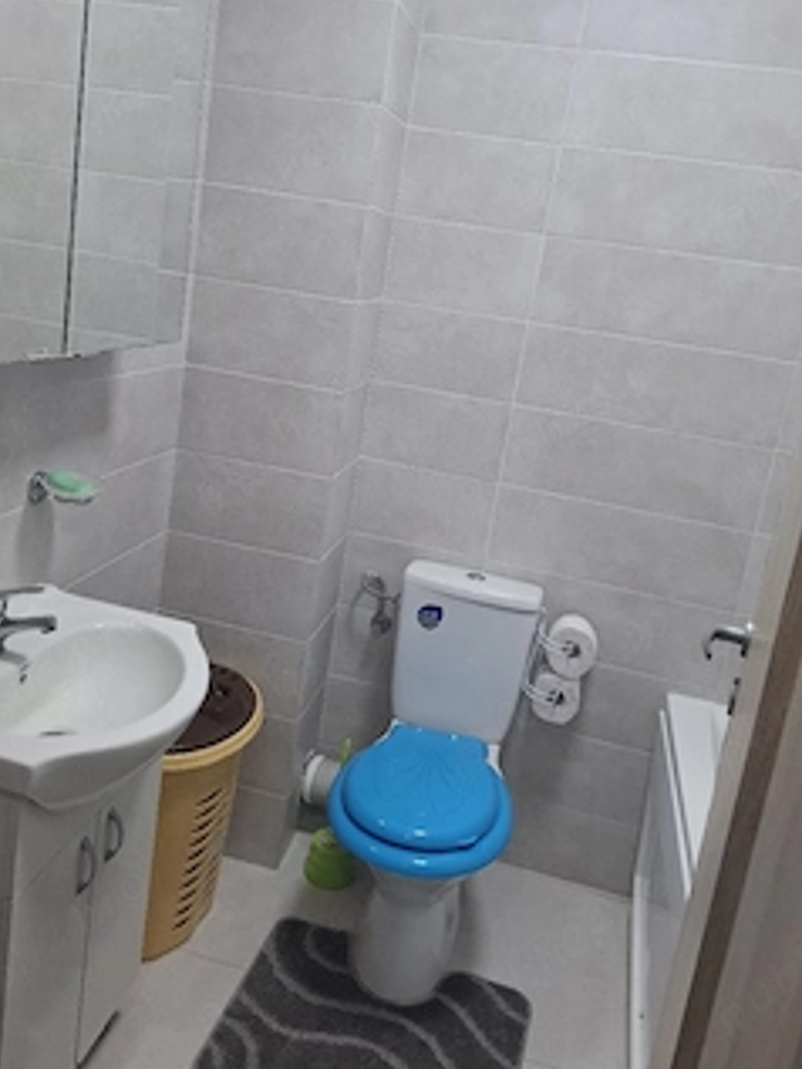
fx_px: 895
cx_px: 367
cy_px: 465
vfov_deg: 61.4
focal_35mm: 29
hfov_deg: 48.2
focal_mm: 5.54
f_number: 1.8
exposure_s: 1/100
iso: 200
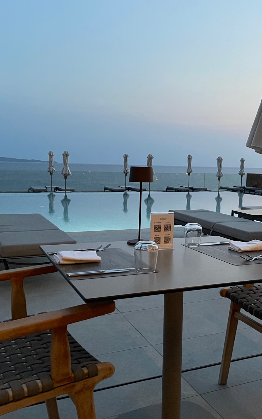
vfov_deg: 52.7
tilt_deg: -5.4
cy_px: 209
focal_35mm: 37
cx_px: 175
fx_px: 423
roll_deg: -1.0
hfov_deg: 34.1
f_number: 1.6
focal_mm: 4.2
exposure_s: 1/33
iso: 500
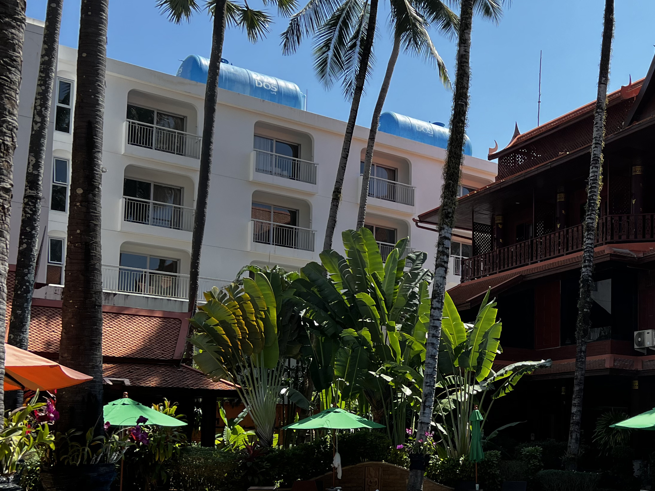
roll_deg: -0.6
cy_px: 354
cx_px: 518
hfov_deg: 38.3
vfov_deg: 29.9
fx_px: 908
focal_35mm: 48
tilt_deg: +6.2
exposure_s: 1/2123
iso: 50
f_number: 1.5
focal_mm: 5.7
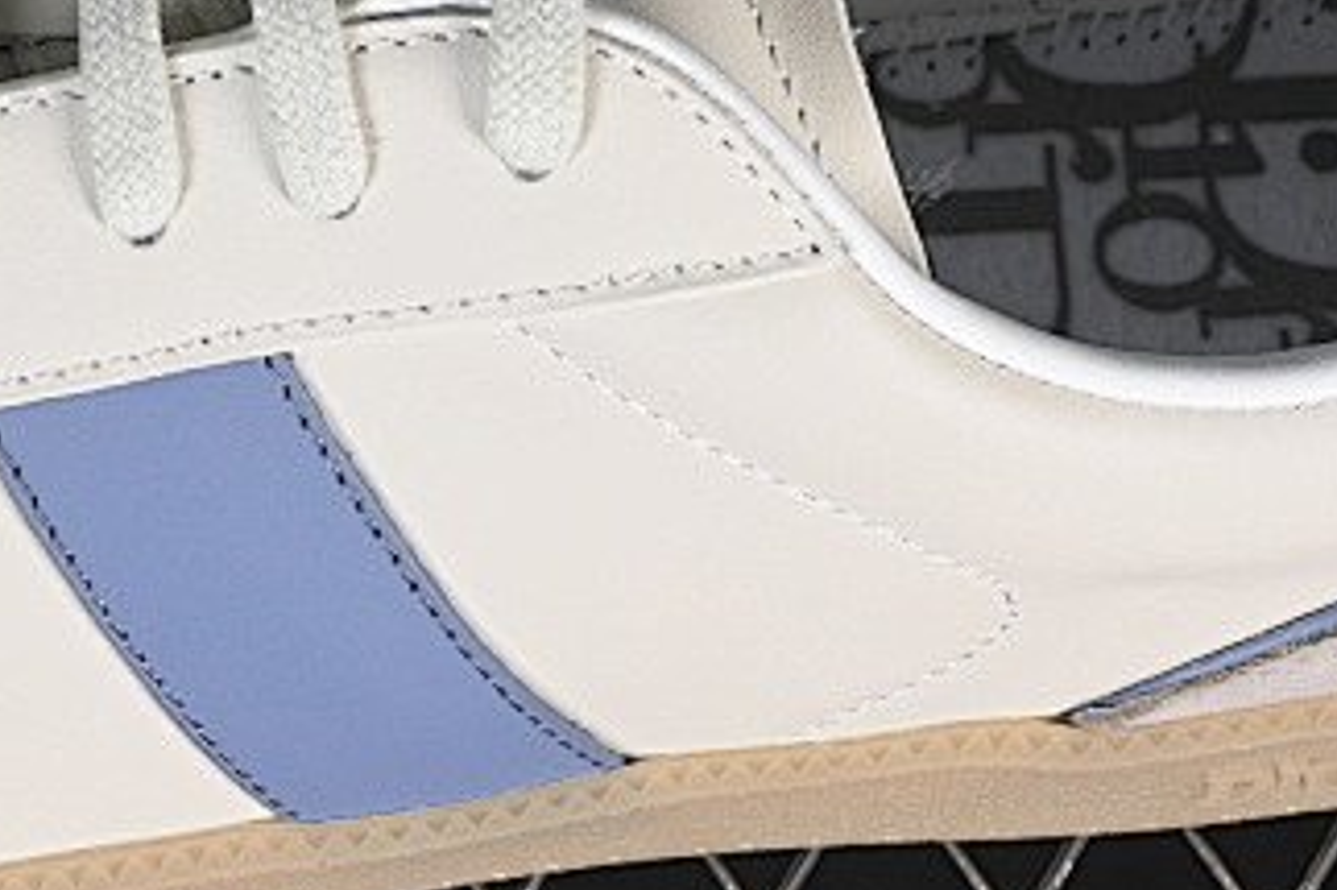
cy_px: -211
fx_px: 9317
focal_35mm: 251
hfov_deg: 8.2
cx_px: 145
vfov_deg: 5.4
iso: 160
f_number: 7.1
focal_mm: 50
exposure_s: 1/60
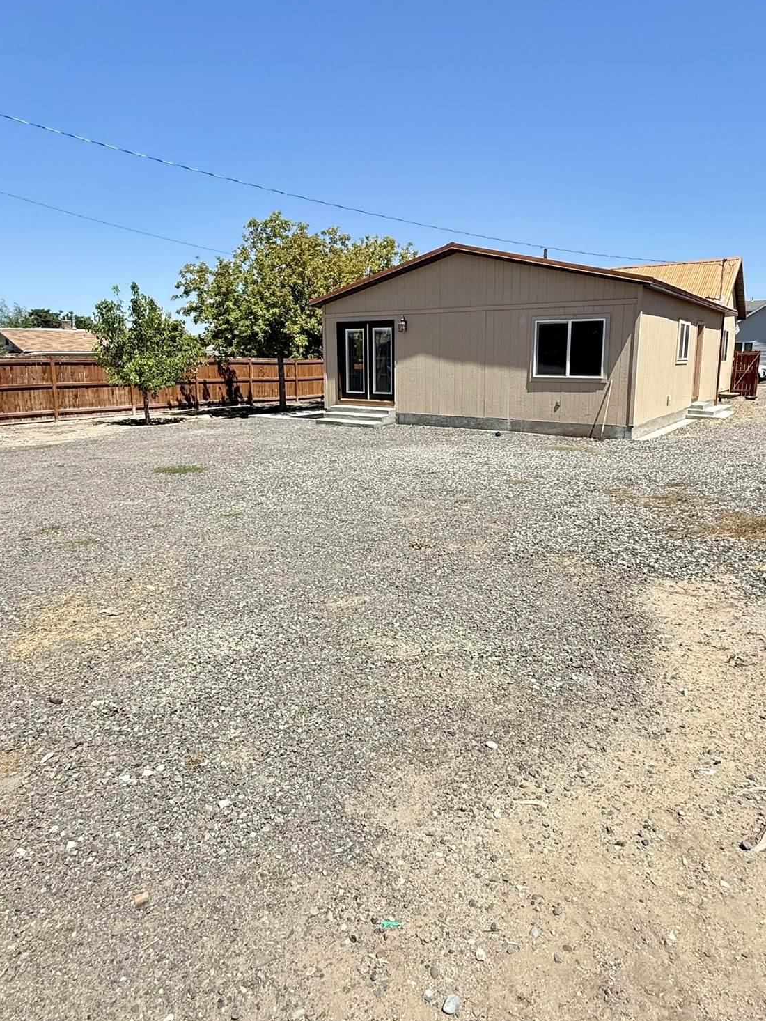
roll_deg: +0.1
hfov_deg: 61.1
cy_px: 473
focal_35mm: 22
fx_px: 649
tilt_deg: -10.0
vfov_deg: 76.3
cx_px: 398
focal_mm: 2.22
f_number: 2.2
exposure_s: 1/1001
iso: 50
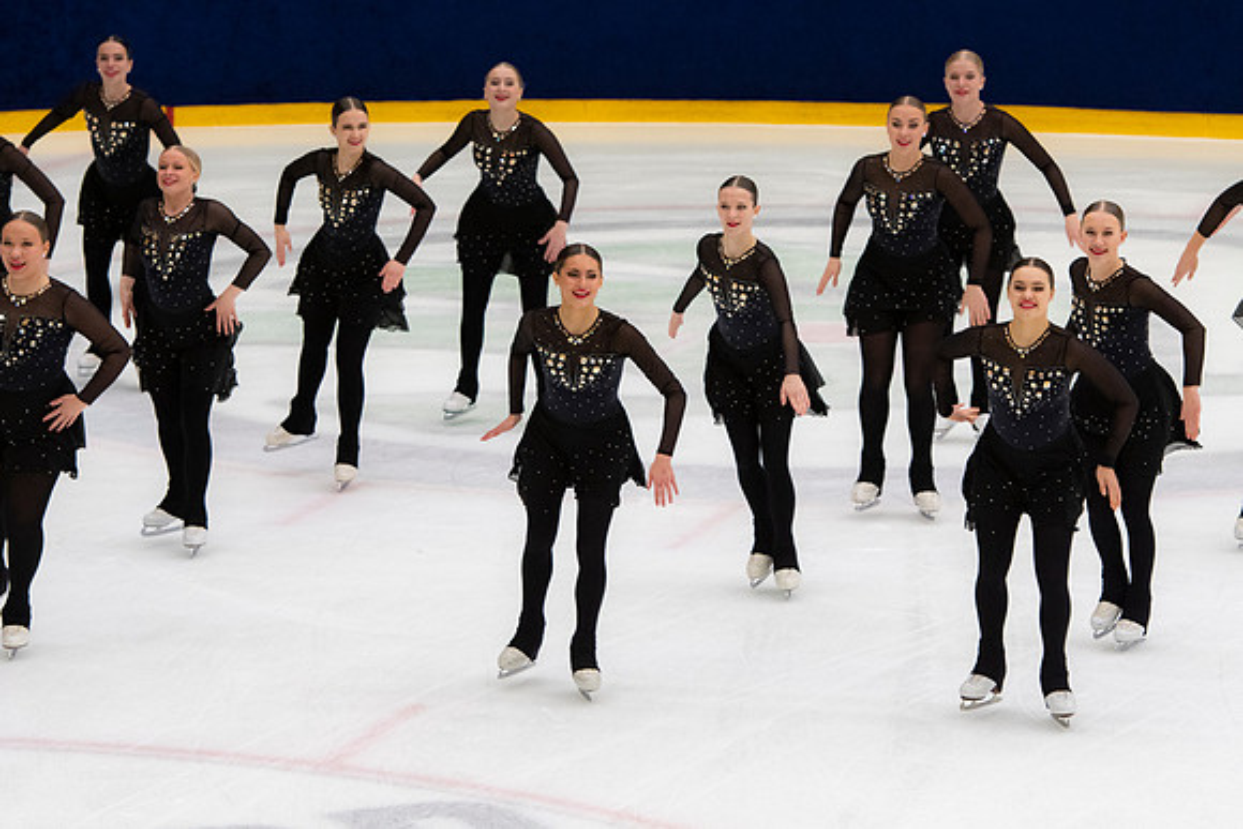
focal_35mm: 183
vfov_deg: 7.5
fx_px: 6320
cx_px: 622
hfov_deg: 11.2
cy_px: 414
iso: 1250
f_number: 5.6
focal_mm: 122
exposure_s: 1/320
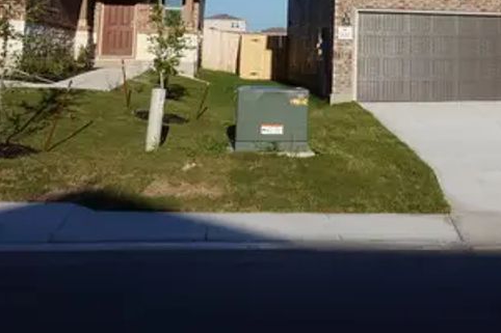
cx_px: 463
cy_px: -18
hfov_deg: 36.2
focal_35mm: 51
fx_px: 709
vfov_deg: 24.9
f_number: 14
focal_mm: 16
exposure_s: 1/125
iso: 100
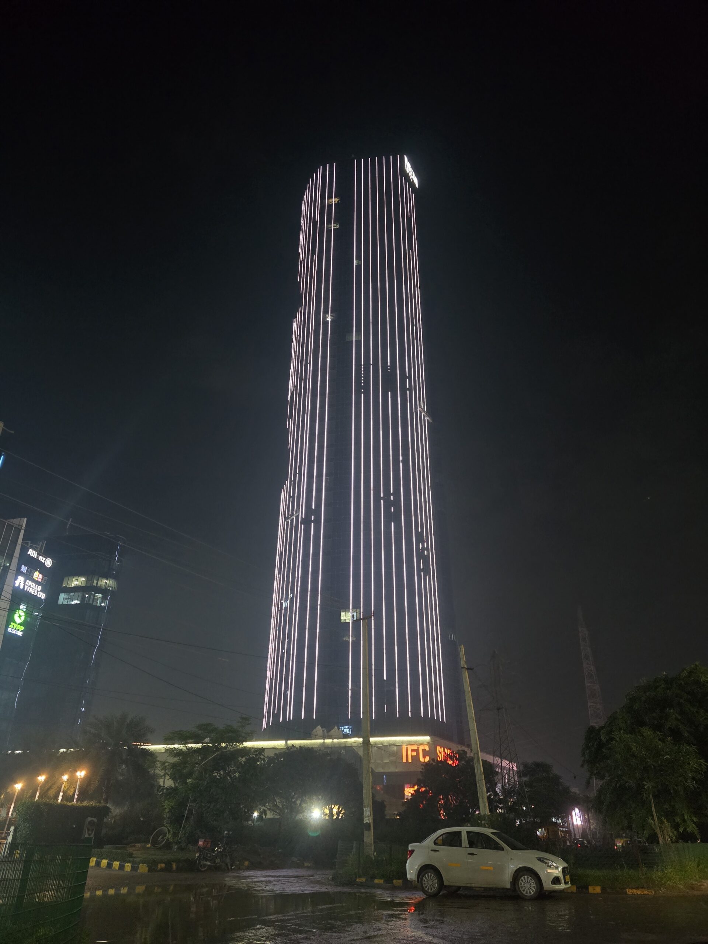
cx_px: 354
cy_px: 472
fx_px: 627
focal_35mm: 23
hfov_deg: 58.9
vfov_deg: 73.9
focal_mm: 6.3
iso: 1600
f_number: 1.7
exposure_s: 1/50
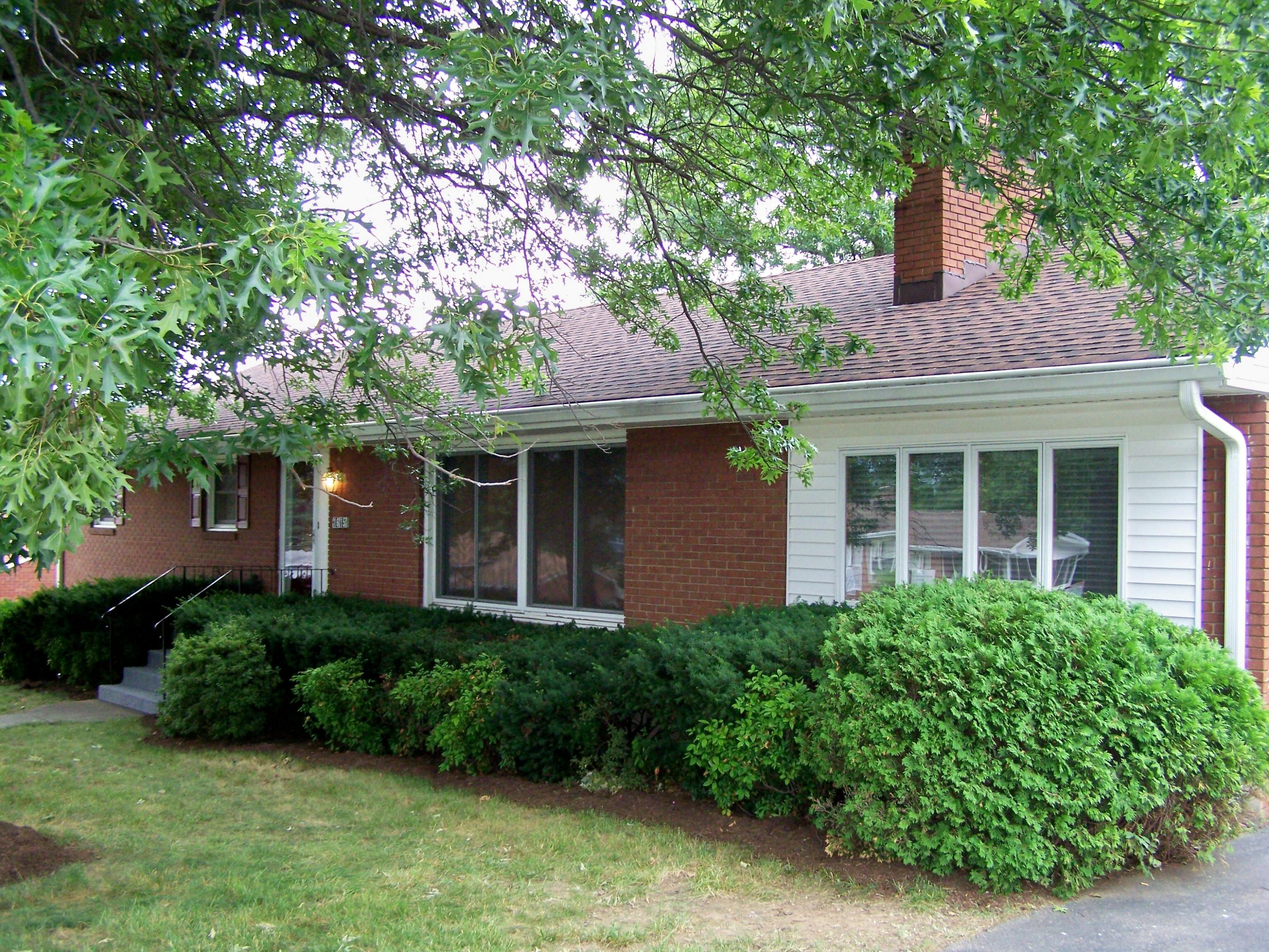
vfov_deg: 37.7
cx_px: 634
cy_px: 476
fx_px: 1393
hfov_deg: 49.0
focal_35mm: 38
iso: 160
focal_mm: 6.3
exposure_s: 1/125
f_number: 2.8
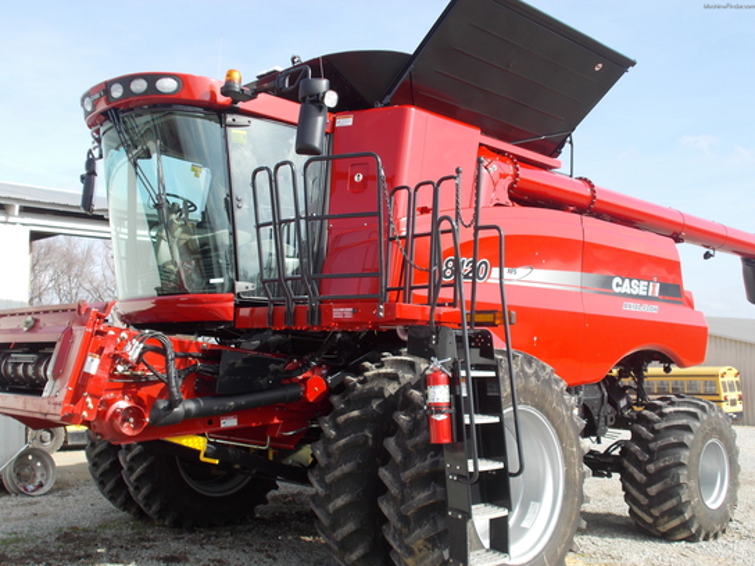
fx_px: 851
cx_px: 378
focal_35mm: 39
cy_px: 283
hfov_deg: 47.9
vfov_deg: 36.8
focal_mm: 6.9
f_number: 3.9
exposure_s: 1/320
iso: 80
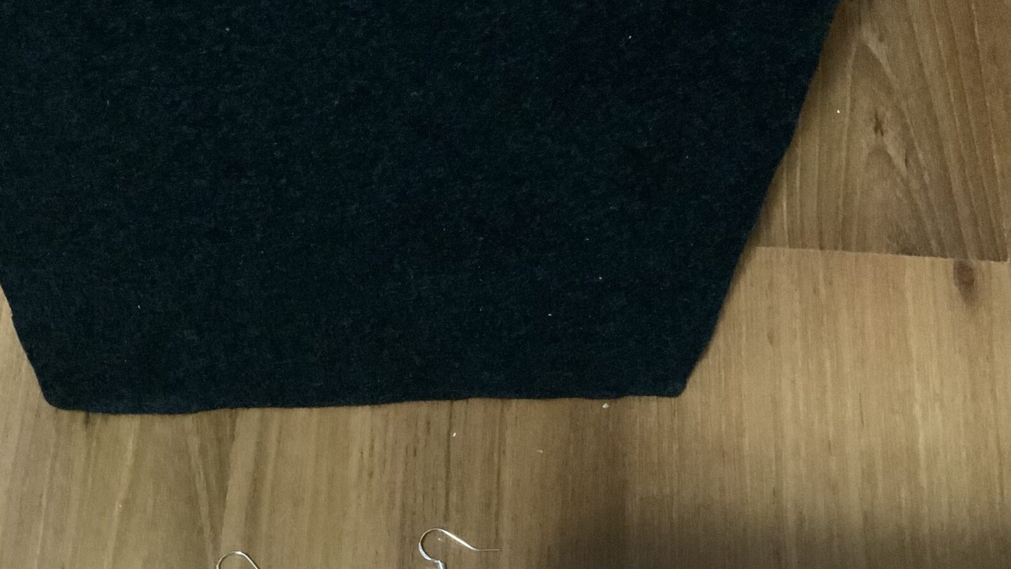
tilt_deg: -66.4
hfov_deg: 40.0
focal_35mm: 51
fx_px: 1367
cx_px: 326
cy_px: 604
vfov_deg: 22.4
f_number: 1.8
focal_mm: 3
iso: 640
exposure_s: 1/21
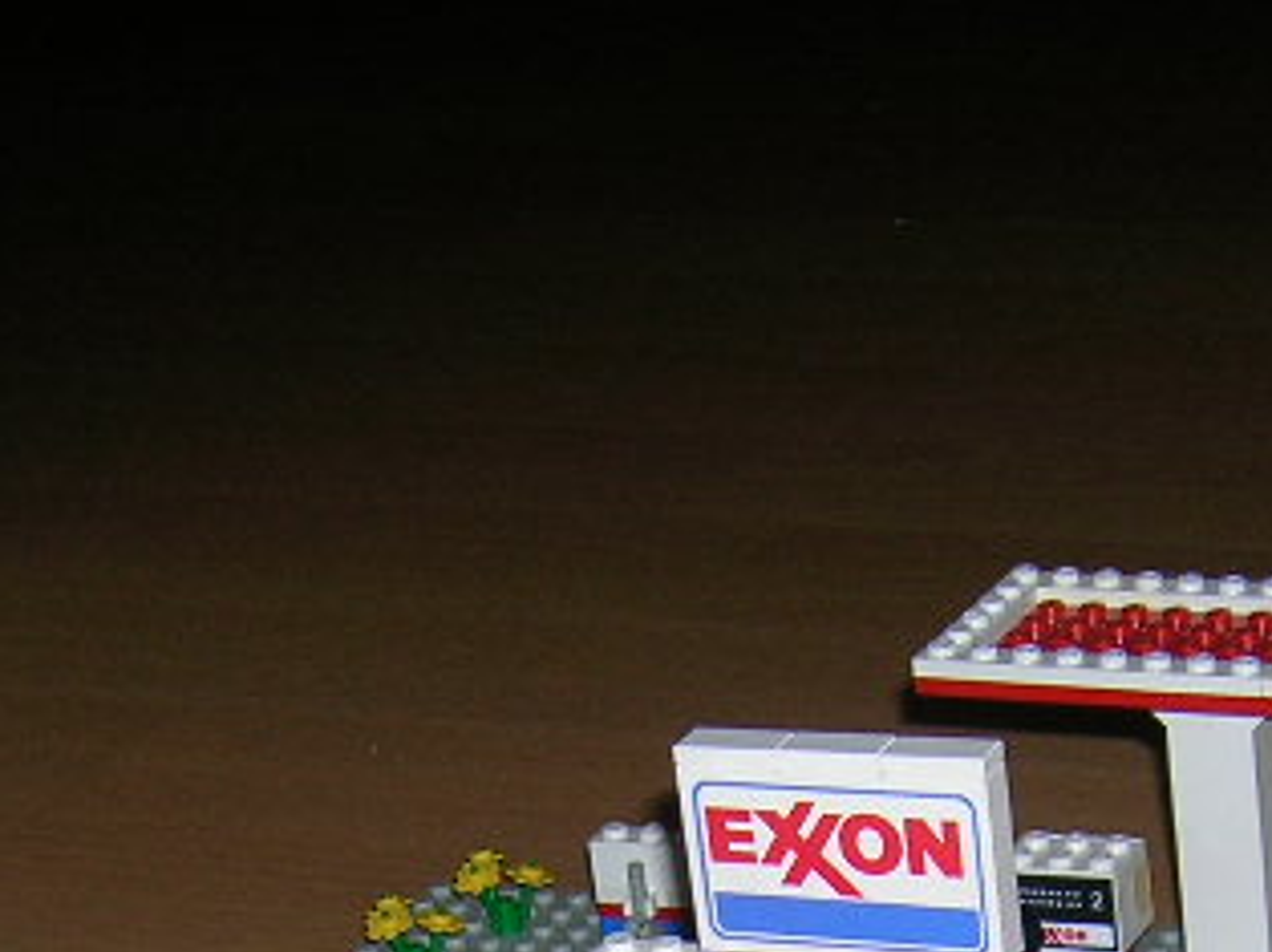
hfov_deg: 17.7
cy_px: 1475
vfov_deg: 12.6
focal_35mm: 111
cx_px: 798
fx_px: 4076
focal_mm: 5.7
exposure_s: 1/60.1
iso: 50
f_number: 2.9
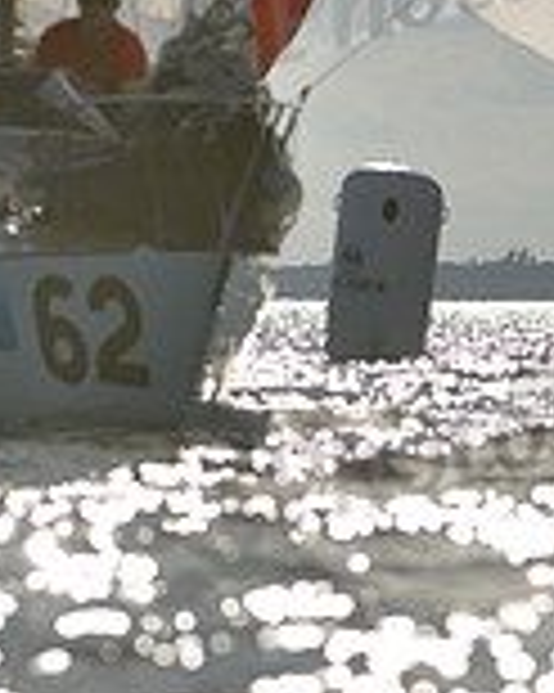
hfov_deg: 2.2
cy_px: 245
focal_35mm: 706
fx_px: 14484
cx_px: 32
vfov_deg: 2.7
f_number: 4.5
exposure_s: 1/6400
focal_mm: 200
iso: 200
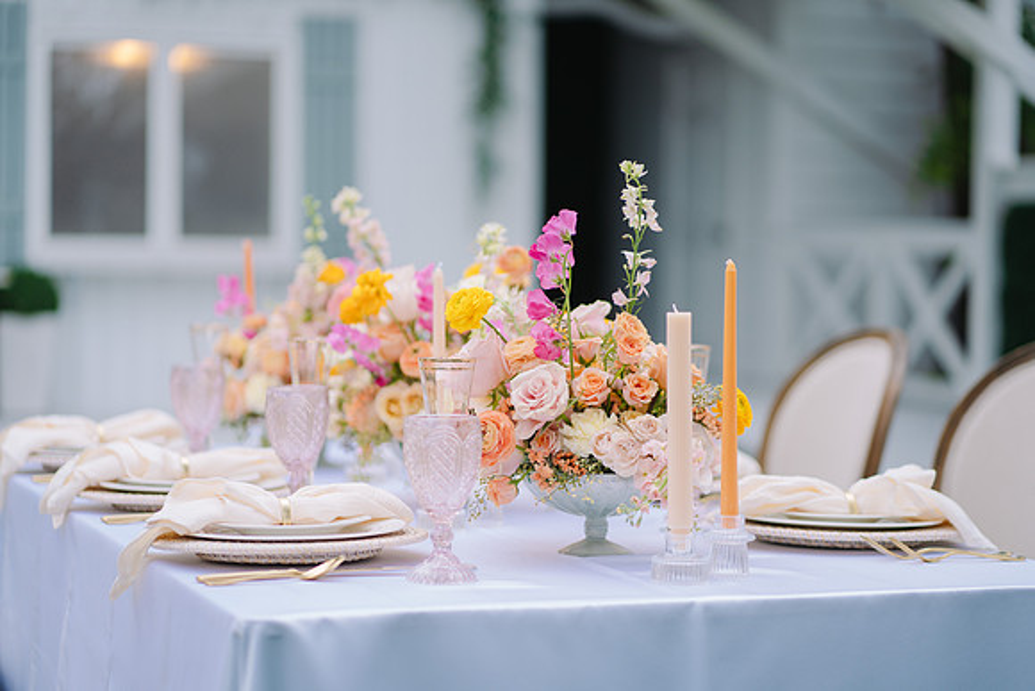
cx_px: 518
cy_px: 346
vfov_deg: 16.1
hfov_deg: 23.9
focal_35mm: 85
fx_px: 2444
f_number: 1.8
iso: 80
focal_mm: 85
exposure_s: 1/250
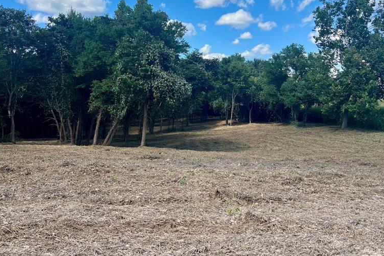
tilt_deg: +2.1
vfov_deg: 35.6
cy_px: 85
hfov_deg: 51.7
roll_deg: -1.1
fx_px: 395
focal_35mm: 37
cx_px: 217
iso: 50
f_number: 1.5
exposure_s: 1/3077
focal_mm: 5.7
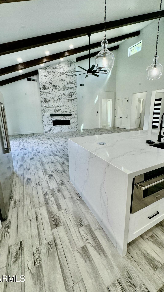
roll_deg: +0.5
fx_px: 124
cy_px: 140
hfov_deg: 67.0
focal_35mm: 16
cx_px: 88
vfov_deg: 99.3
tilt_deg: -13.5
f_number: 2.2
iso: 125
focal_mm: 2.22
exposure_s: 1/120
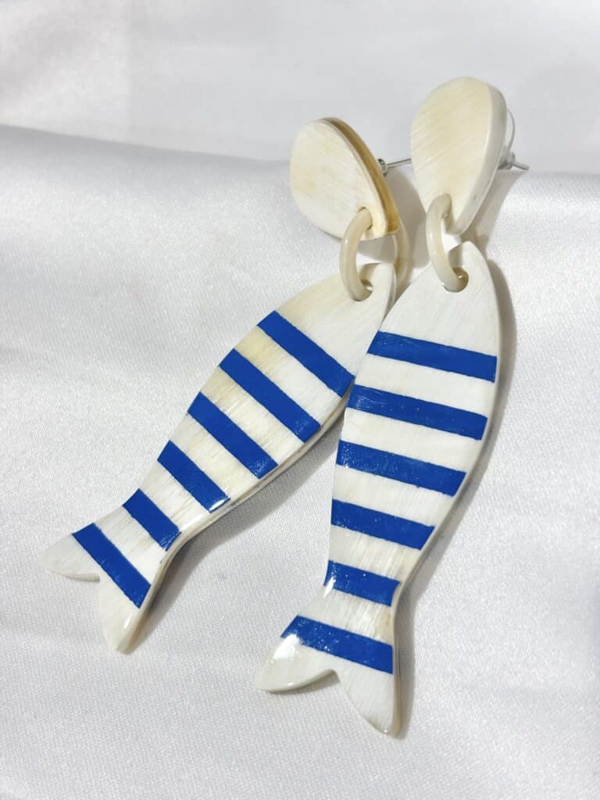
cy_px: 400
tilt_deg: -48.4
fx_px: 1202
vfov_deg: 36.8
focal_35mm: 52
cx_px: 300
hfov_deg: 28.0
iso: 32
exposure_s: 1/337
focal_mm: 5.96
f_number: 1.6
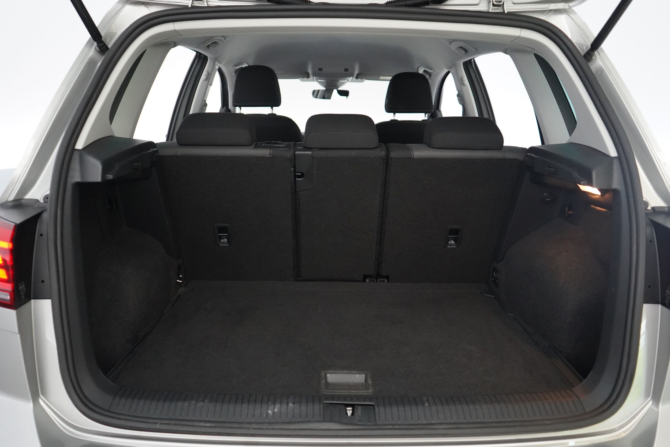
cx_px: 335
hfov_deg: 63.7
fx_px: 540
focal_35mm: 29
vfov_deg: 45.0
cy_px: 224
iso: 10000
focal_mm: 29
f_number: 3.5
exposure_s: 1/160
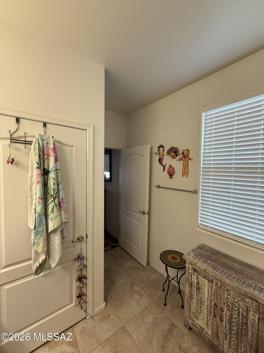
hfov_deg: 85.7
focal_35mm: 14
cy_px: 176
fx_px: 142
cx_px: 132
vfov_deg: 102.1
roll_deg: -1.5
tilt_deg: -2.5
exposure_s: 1/120
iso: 250
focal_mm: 2.22
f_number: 2.2
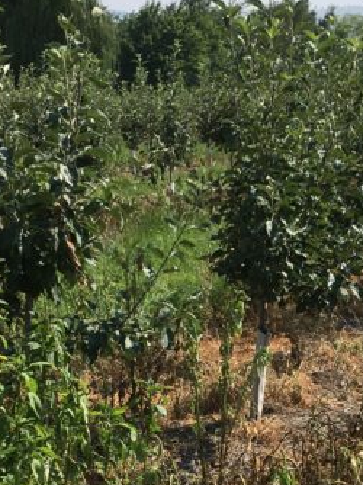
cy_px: 479
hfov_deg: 16.5
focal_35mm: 89
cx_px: 241
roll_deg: -1.7
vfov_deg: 21.3
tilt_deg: -19.7
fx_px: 1246
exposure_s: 1/1672
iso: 25
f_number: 2.2
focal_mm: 4.15
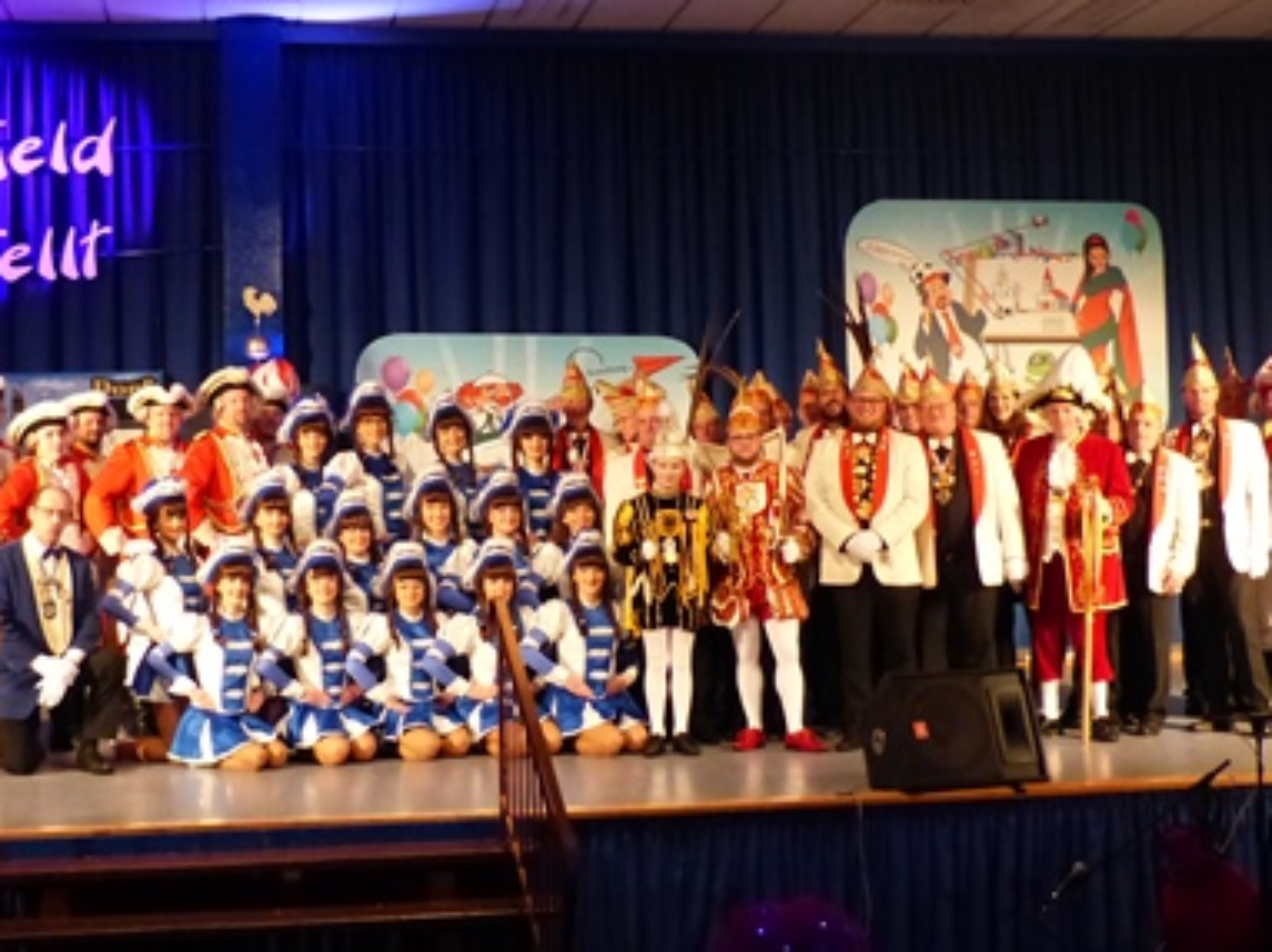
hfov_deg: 33.7
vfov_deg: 25.6
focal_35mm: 57
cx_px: 533
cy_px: 409
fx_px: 2093
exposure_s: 1/60
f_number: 2.8
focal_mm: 6
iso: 800
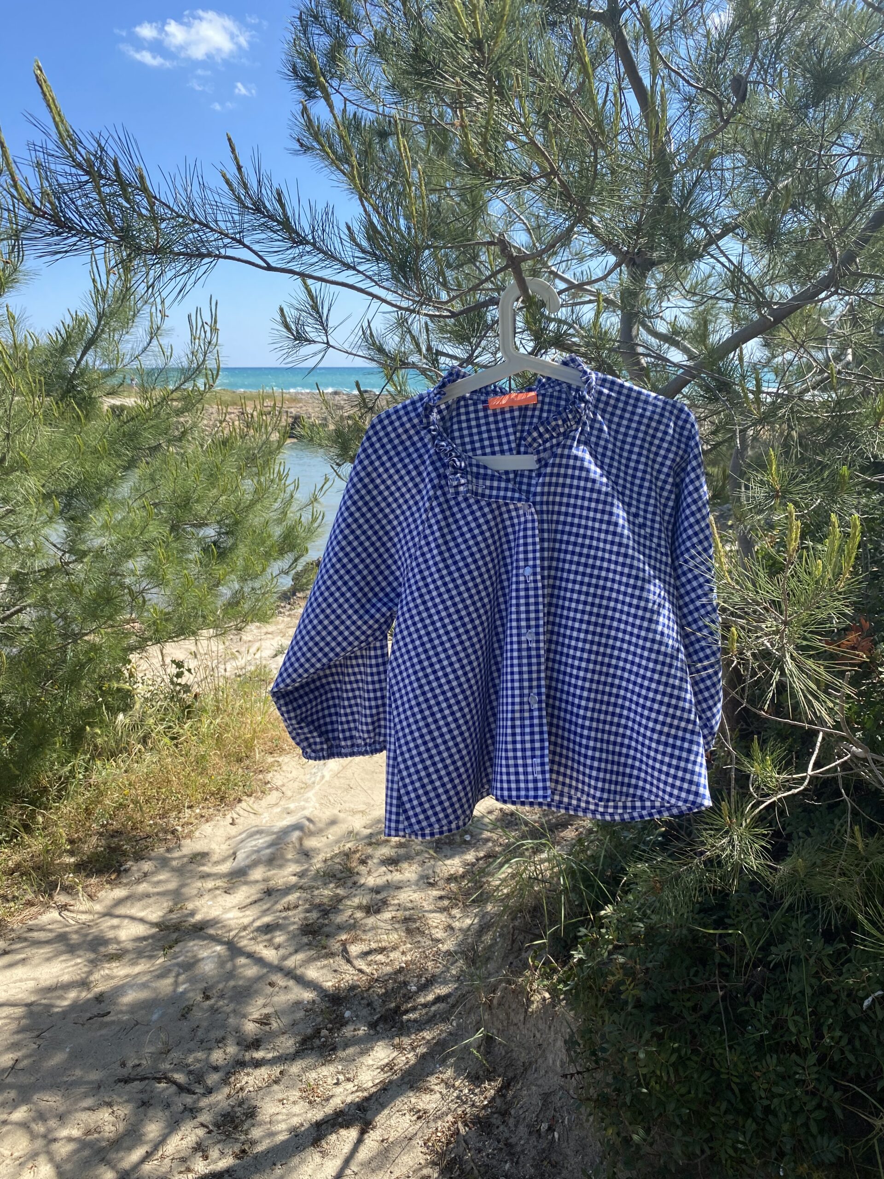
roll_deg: +1.6
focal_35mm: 26
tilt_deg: -14.8
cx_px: 442
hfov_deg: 53.1
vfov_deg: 67.3
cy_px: 590
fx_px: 885
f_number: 1.8
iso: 32
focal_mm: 4.25
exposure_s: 1/1608
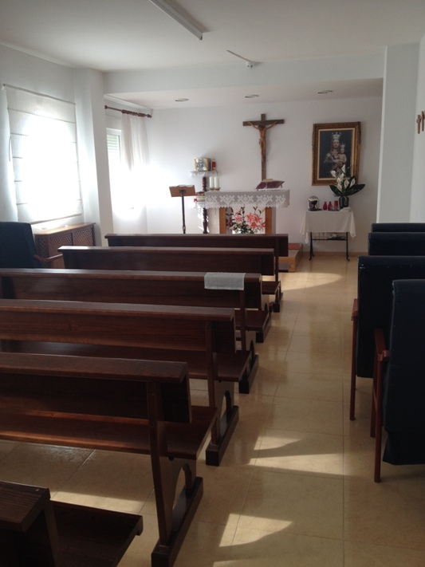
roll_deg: +1.6
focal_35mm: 35
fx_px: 573
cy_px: 284
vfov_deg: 52.6
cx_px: 212
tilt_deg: -11.7
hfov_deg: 40.7
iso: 50
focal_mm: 4.28
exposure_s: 1/137
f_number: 2.4
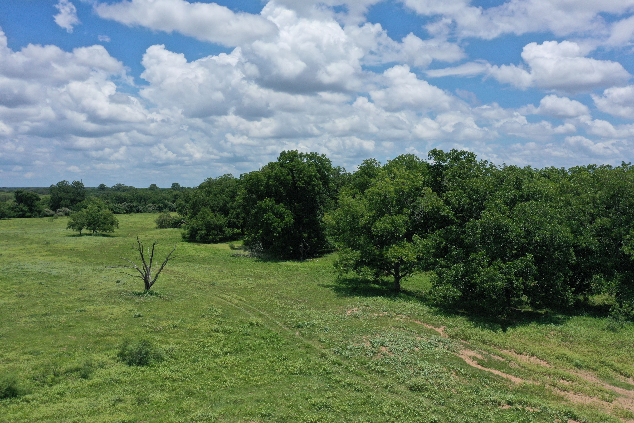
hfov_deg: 60.3
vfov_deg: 42.3
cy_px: 200
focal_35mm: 31
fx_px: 546
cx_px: 319
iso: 100
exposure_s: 1/80
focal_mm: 10.26
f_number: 5
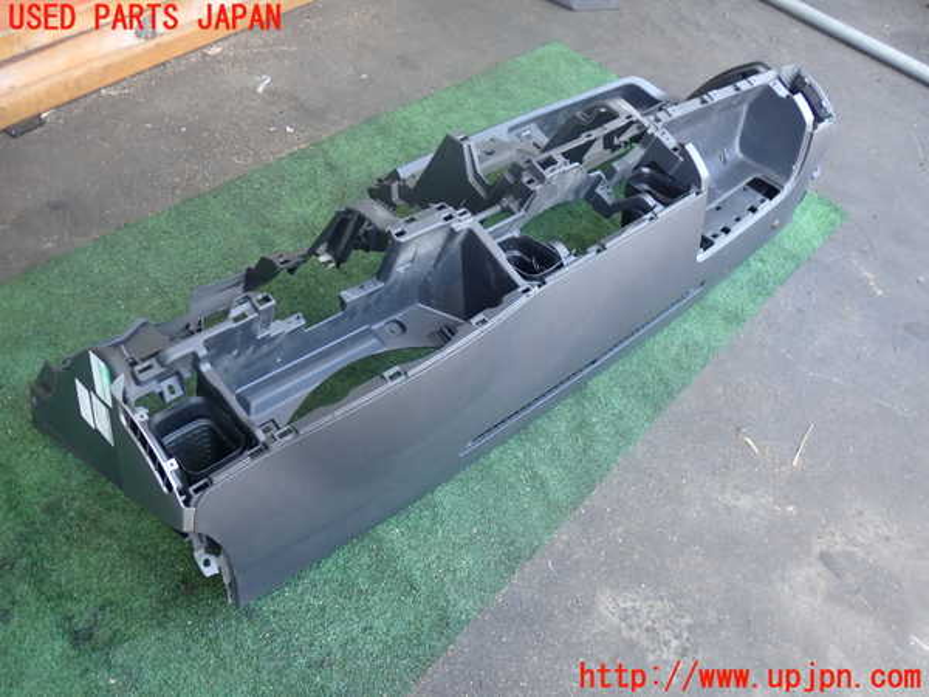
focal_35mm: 30
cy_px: 348
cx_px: 464
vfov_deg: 46.8
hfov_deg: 60.0
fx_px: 805
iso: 200
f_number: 2.3
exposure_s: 1/100
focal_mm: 5.4
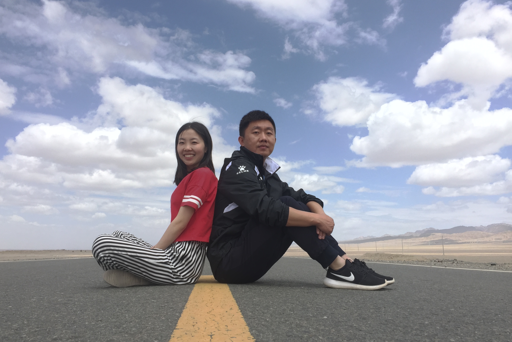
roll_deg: -1.8
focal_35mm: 31
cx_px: 250
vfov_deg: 42.3
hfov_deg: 60.3
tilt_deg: +10.6
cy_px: 167
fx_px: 441
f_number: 2.2
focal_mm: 4.15
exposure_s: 1/942
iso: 32
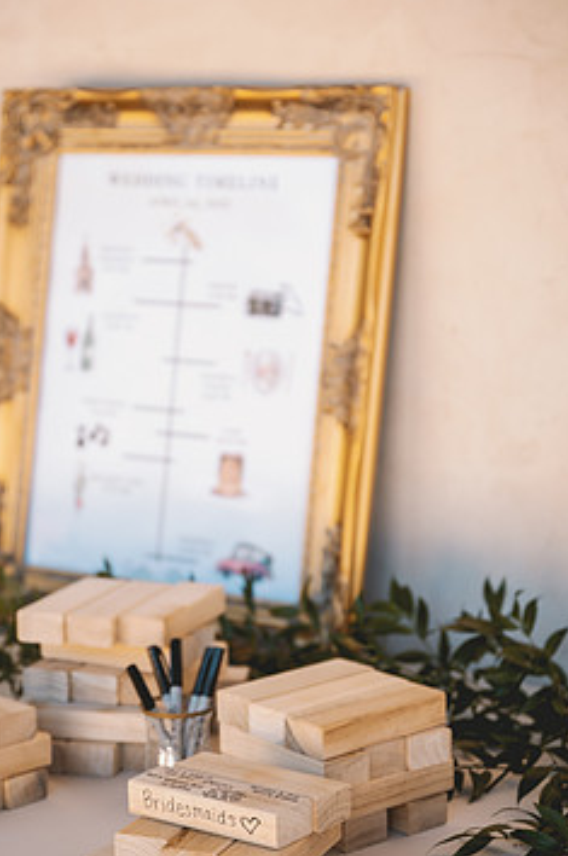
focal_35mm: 89
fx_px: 2112
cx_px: 226
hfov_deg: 15.3
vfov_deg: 22.9
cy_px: 515
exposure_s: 1/160
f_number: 2.8
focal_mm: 70
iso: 64
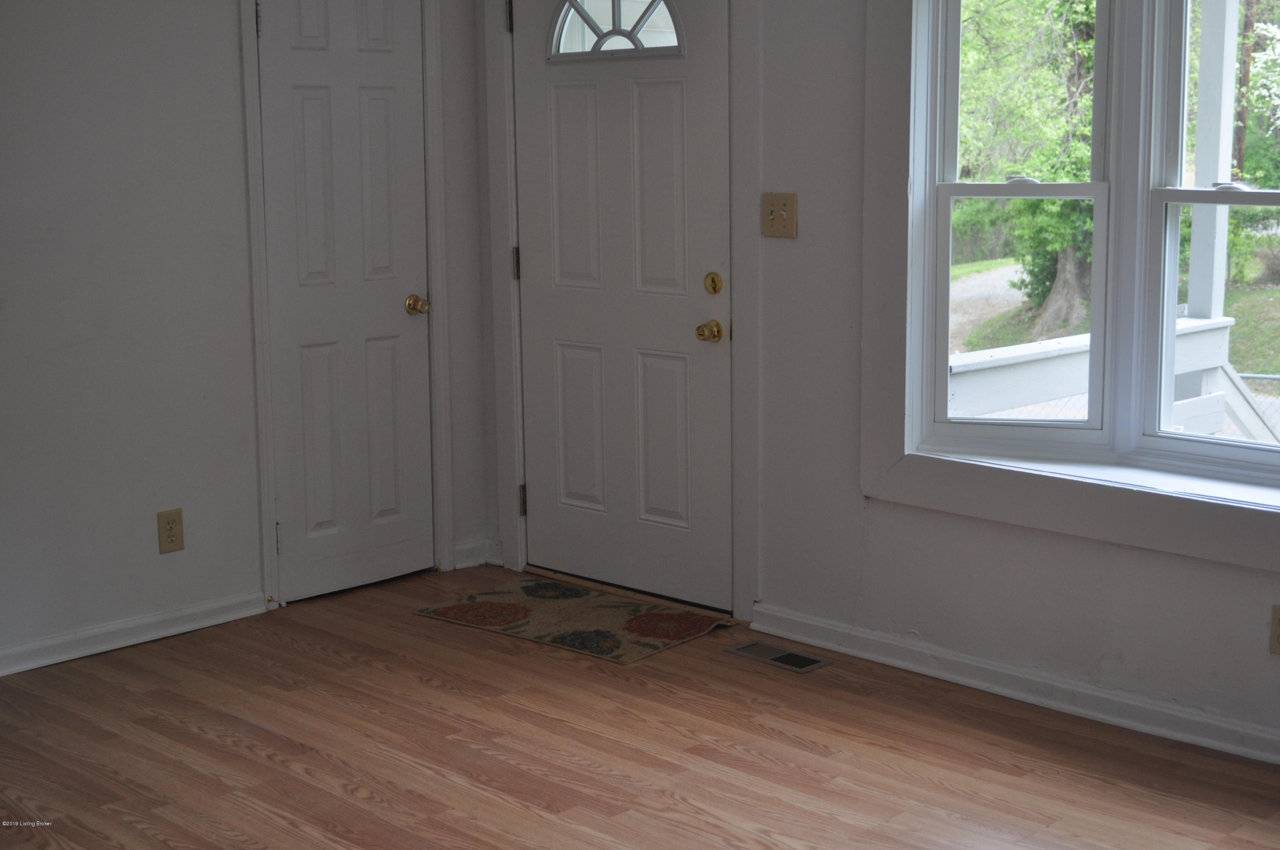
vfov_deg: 28.0
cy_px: 425
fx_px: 1704
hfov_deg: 41.2
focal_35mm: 48
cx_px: 640
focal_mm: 32
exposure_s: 1/60
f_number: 4.8
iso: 400
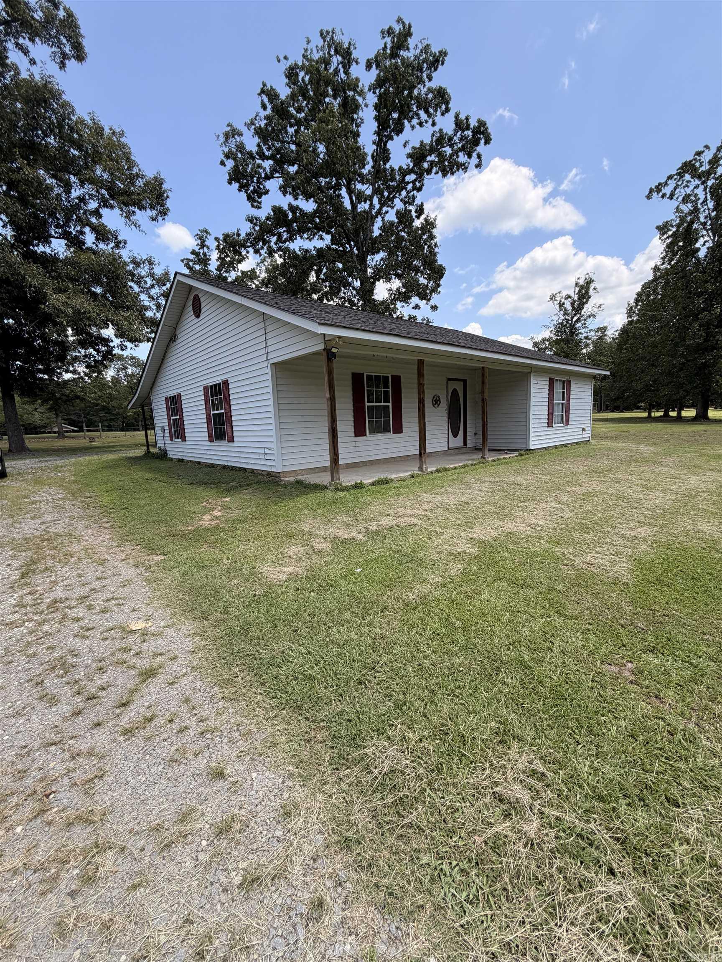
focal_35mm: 14
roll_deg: +1.6
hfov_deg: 85.7
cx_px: 361
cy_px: 481
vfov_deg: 102.1
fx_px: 389
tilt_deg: -9.3
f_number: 2.2
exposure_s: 1/770
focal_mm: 2.22
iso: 40
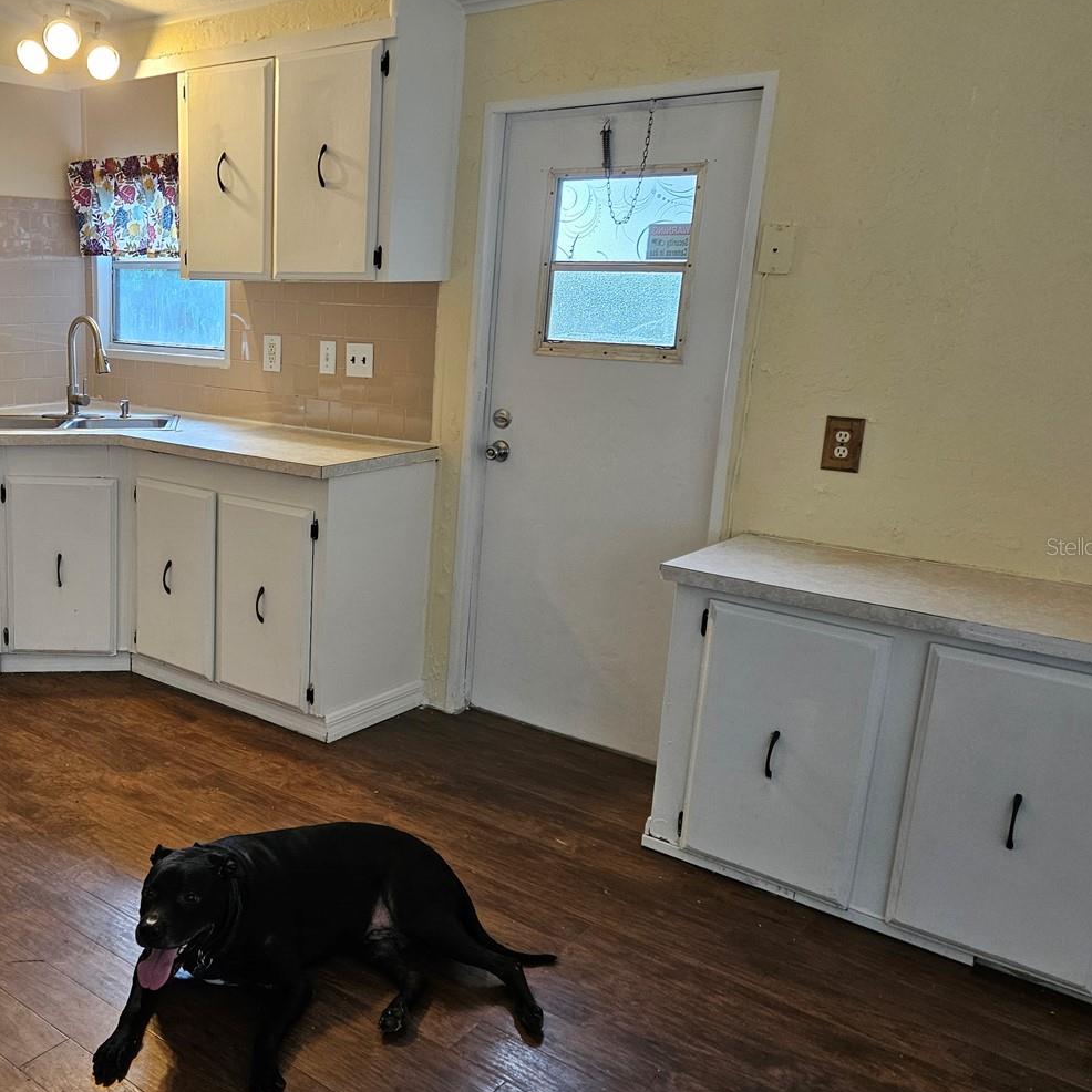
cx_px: 265
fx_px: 1178
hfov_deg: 47.8
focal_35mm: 33
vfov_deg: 49.7
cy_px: 546
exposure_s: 1/120
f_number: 1.8
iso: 320
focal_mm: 5.4
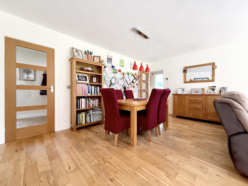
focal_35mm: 14
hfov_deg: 102.1
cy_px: 93
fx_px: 100
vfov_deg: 85.7
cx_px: 124
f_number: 2.2
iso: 320
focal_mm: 2.22
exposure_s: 1/99
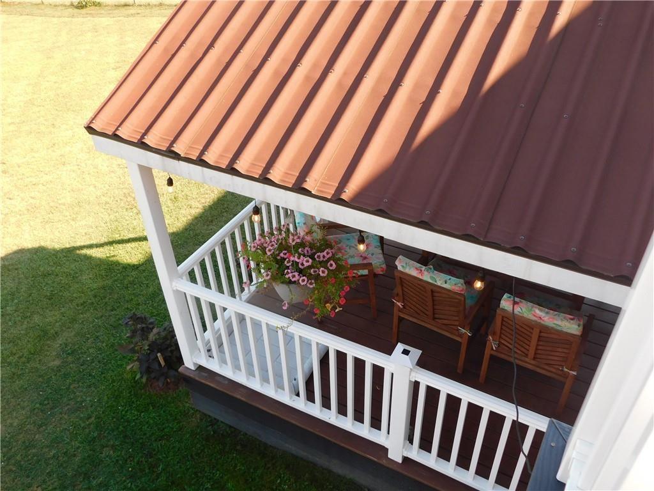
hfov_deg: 60.0
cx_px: 327
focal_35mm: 30
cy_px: 246
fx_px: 567
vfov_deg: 46.8
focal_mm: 5.3
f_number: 3.2
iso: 125
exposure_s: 1/250
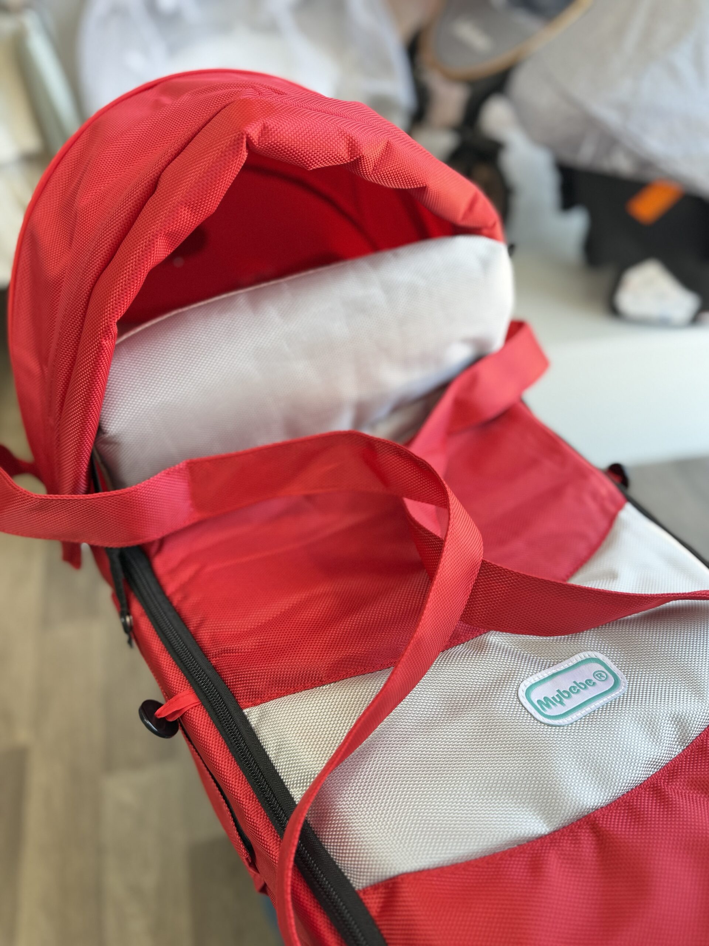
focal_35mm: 24
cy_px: 473
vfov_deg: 71.6
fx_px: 655
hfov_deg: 56.8
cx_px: 354
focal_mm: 6.76
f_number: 1.78
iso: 80
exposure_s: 1/100
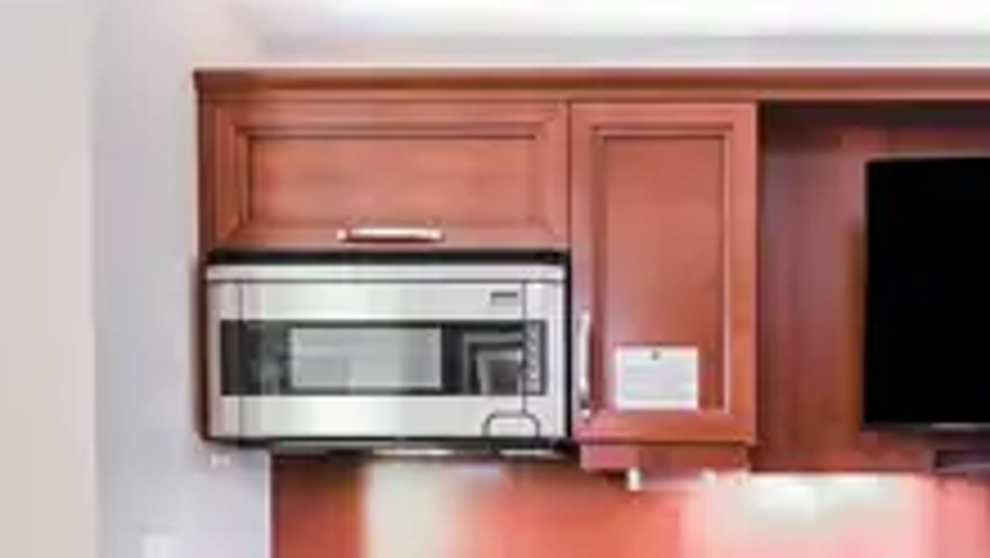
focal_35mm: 40
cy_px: 580
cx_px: 752
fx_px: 1051
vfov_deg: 27.7
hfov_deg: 48.4
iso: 6400
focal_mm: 21
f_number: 5.6
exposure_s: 1/25
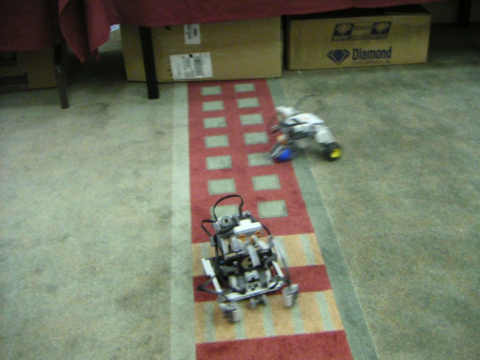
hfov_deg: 46.8
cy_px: 180
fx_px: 555
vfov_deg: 36.0
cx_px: 240
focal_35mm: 40
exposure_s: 1/15
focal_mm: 5.3
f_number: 2.9
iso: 400
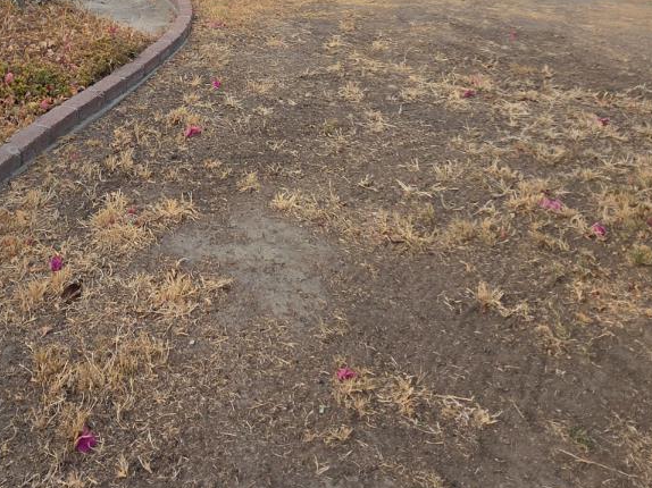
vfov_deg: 37.1
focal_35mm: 34
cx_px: 172
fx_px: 640
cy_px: -6
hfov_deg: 51.9
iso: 40
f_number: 1.9
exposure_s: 1/396
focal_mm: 2.2
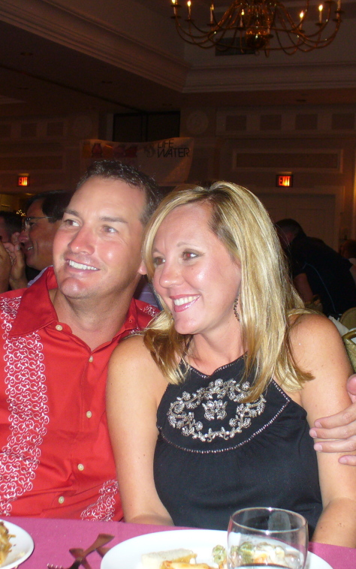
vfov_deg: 38.2
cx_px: 174
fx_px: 822
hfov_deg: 24.4
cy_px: 287
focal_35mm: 53
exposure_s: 1/30
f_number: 2.8
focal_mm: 6.1
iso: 125
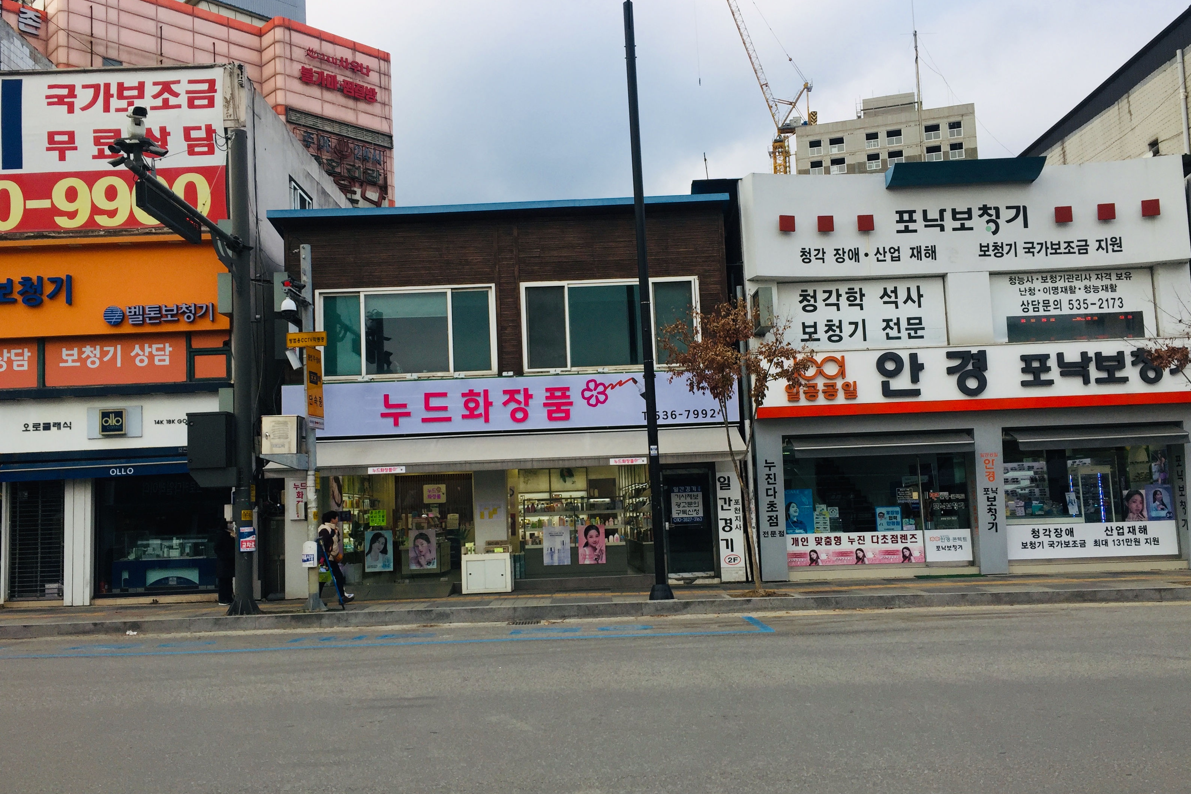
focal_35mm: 31
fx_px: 1025
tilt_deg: +6.2
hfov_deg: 60.3
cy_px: 407
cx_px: 594
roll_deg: +1.3
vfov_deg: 42.3
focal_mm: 4.15
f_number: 2.2
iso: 32
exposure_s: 1/590
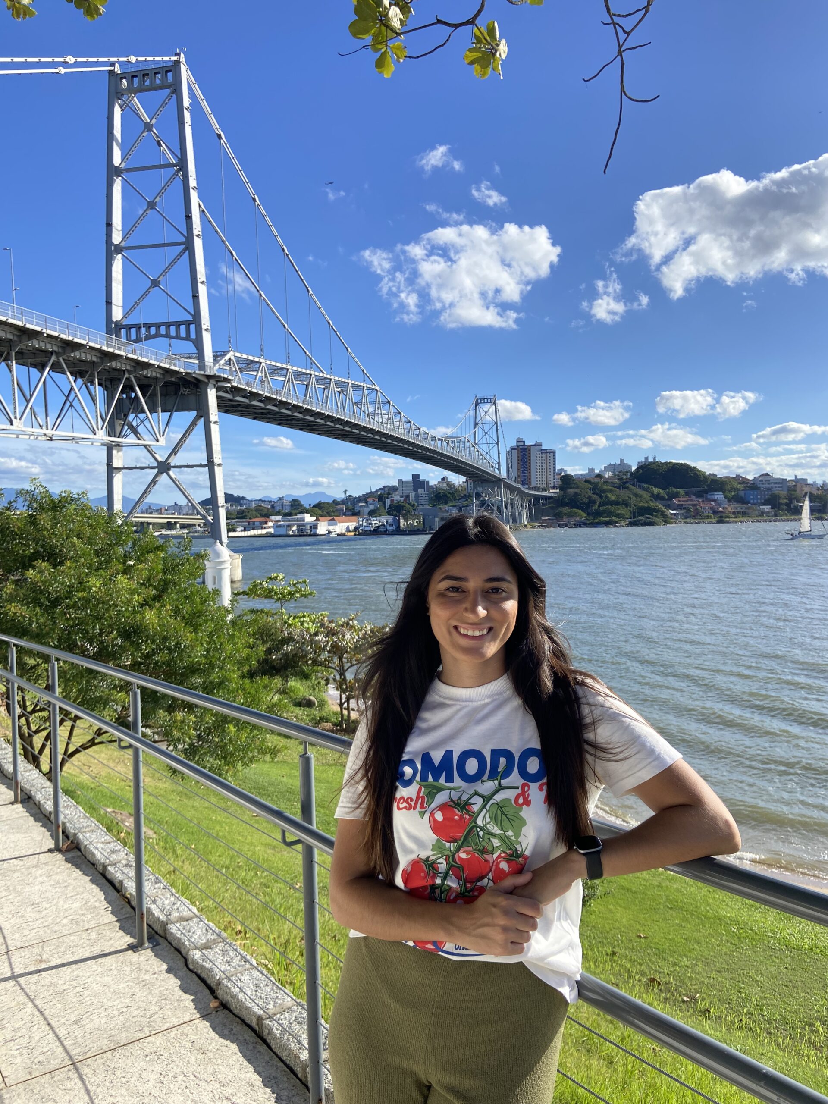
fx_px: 829
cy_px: 552
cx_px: 414
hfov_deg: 53.1
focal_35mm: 26
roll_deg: +2.4
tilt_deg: -0.8
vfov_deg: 67.3
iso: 32
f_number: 1.8
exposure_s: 1/2463
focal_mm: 4.25
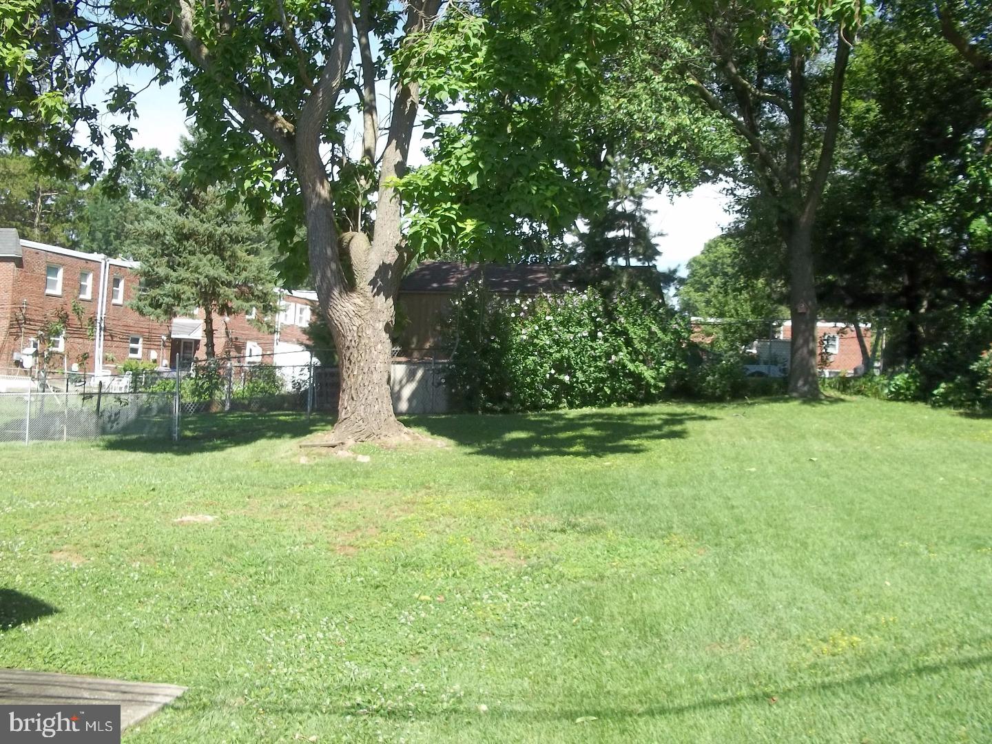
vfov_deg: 39.7
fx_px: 1032
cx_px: 496
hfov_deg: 51.4
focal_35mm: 36
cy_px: 372
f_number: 3.1
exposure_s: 1/400
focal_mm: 6.5
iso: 64
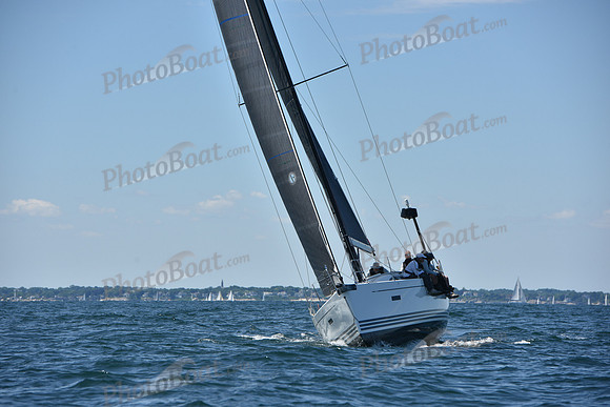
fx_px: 3305
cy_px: 204
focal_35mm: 195
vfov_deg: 7.0
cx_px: 305
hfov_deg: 10.5
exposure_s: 1/1250
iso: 250
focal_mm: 195
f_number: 8
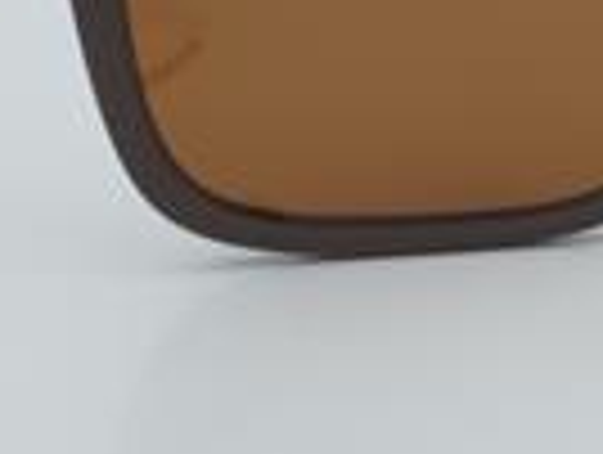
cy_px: -99
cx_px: 860
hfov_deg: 9.0
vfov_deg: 6.9
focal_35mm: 215
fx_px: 3752
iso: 100
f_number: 32
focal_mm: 50
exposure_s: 1/3
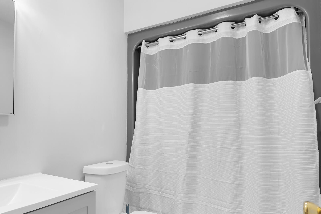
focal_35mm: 25
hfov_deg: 68.9
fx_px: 223
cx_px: 100
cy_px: 135
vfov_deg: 50.7
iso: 250
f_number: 4.5
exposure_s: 1/50
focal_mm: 16
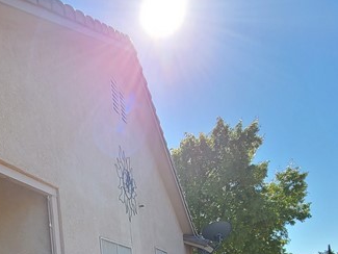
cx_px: 59
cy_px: 299
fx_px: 400
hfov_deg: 43.3
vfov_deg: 30.3
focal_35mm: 41
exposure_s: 1/1300
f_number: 2.2
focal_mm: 2.2
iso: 64
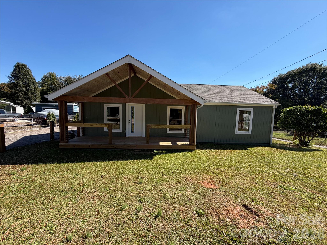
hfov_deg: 102.1
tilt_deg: -4.4
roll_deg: -1.1
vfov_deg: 85.7
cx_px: 164
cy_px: 122
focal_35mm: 14
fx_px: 132
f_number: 2.2
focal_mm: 2.22
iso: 32
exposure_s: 1/770
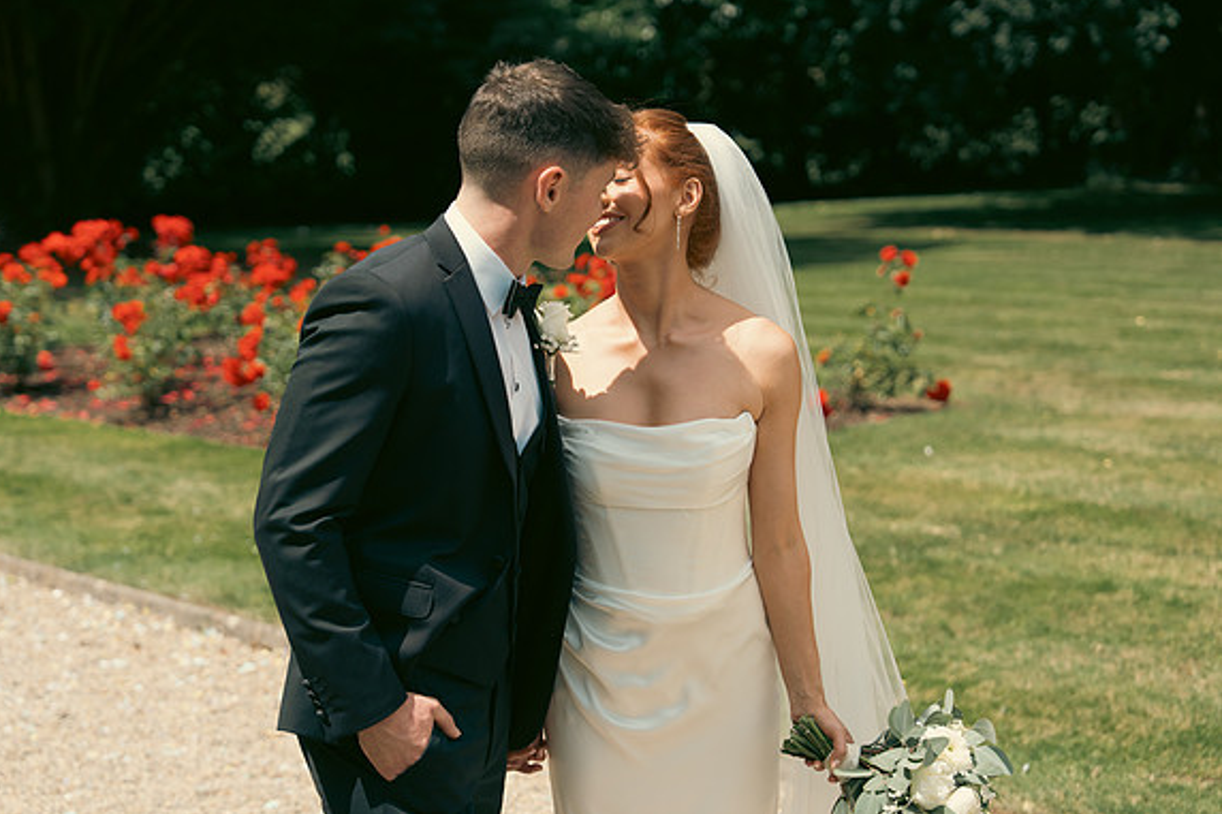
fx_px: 2409
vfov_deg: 19.2
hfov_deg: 28.5
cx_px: 607
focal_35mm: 71
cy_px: 405
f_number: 3.5
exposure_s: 1/2000
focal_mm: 70
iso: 250
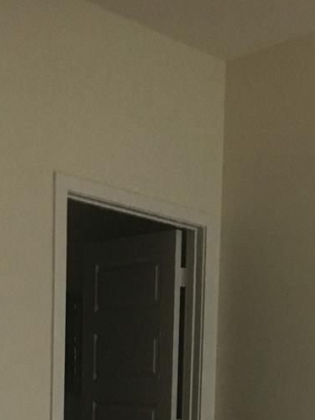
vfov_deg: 25.2
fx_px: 849
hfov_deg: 20.7
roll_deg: -1.9
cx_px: 269
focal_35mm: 70
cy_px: 493
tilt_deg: -4.3
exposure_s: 1/20
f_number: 2.2
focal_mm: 4.15
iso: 200
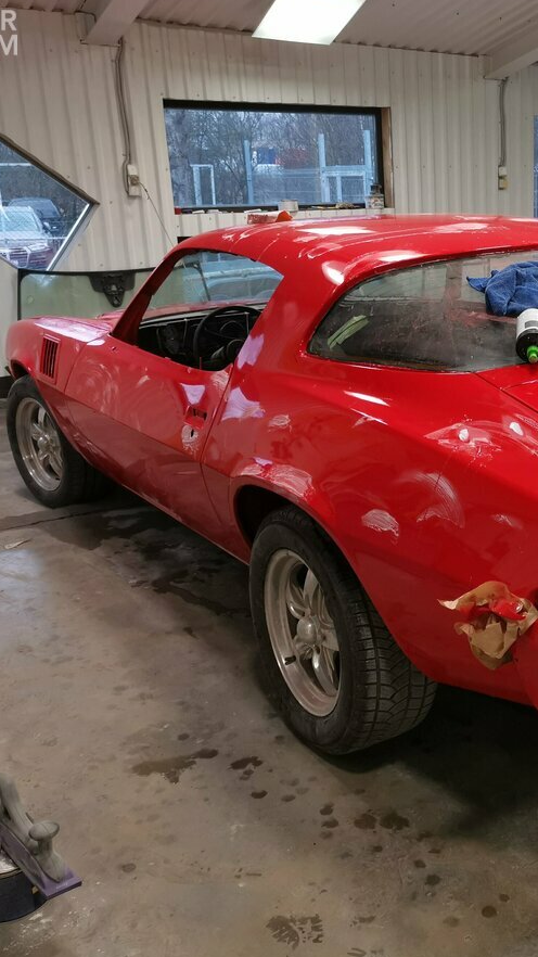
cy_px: 480
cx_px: 495
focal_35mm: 40
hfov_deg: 28.4
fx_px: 1015
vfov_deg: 50.5
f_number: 1.8
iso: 160
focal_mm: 5.58
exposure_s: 1/100
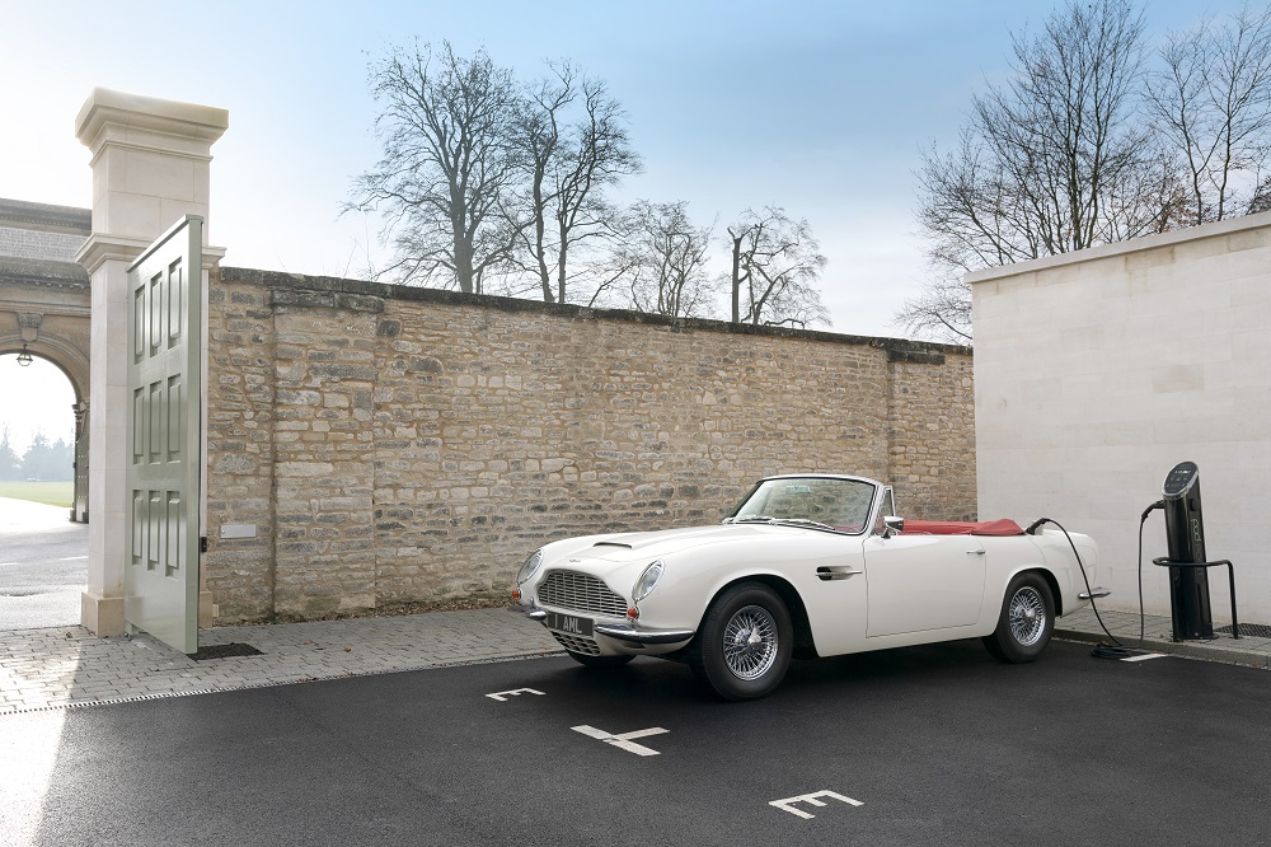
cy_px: 424
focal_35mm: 29
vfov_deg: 44.9
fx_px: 1023
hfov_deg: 63.7
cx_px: 636
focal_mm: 29
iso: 200
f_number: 8
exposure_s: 1/60
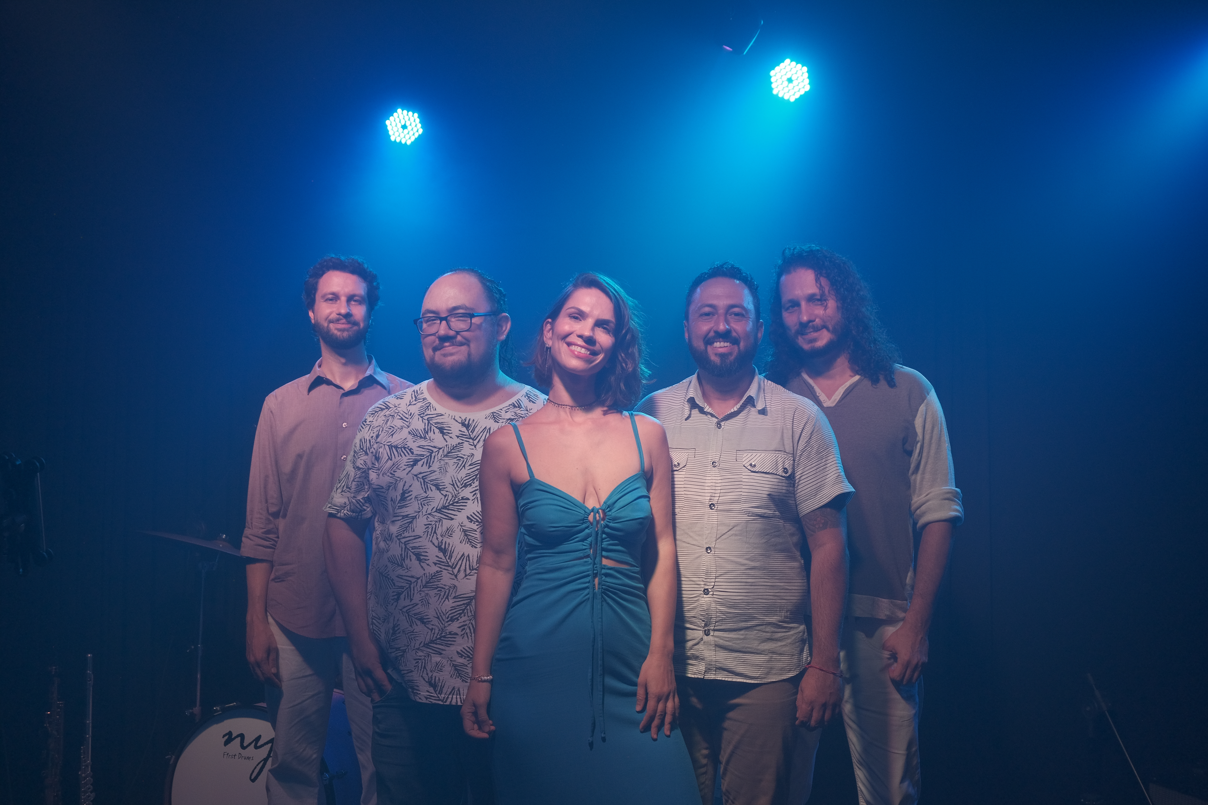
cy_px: 402
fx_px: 1208
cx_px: 604
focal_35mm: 36
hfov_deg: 53.1
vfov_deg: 36.9
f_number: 4.5
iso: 800
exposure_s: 1/125
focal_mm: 24.3
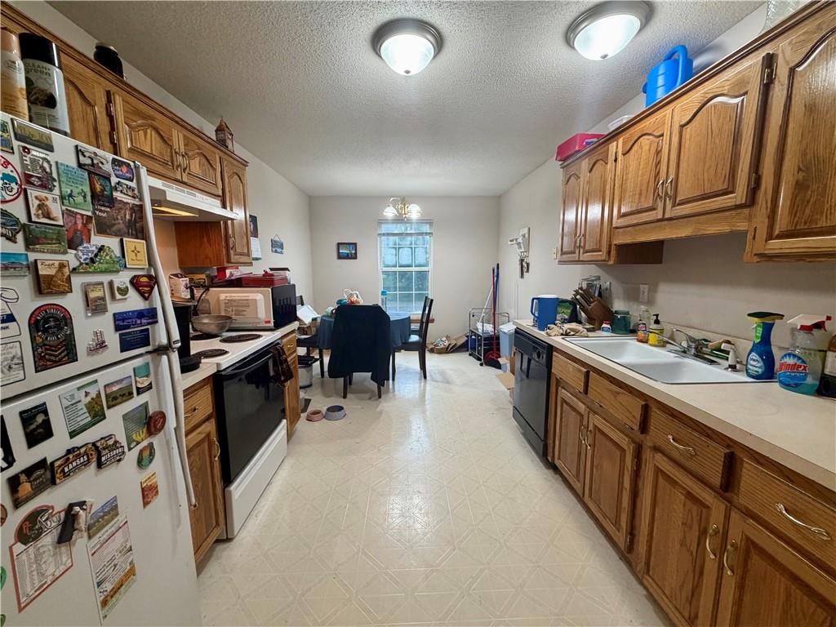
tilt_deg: -7.5
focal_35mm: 14
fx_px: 338
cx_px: 418
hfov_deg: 102.1
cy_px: 314
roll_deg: +0.7
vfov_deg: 85.7
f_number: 2.2
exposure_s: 1/60
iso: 200
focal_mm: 2.22
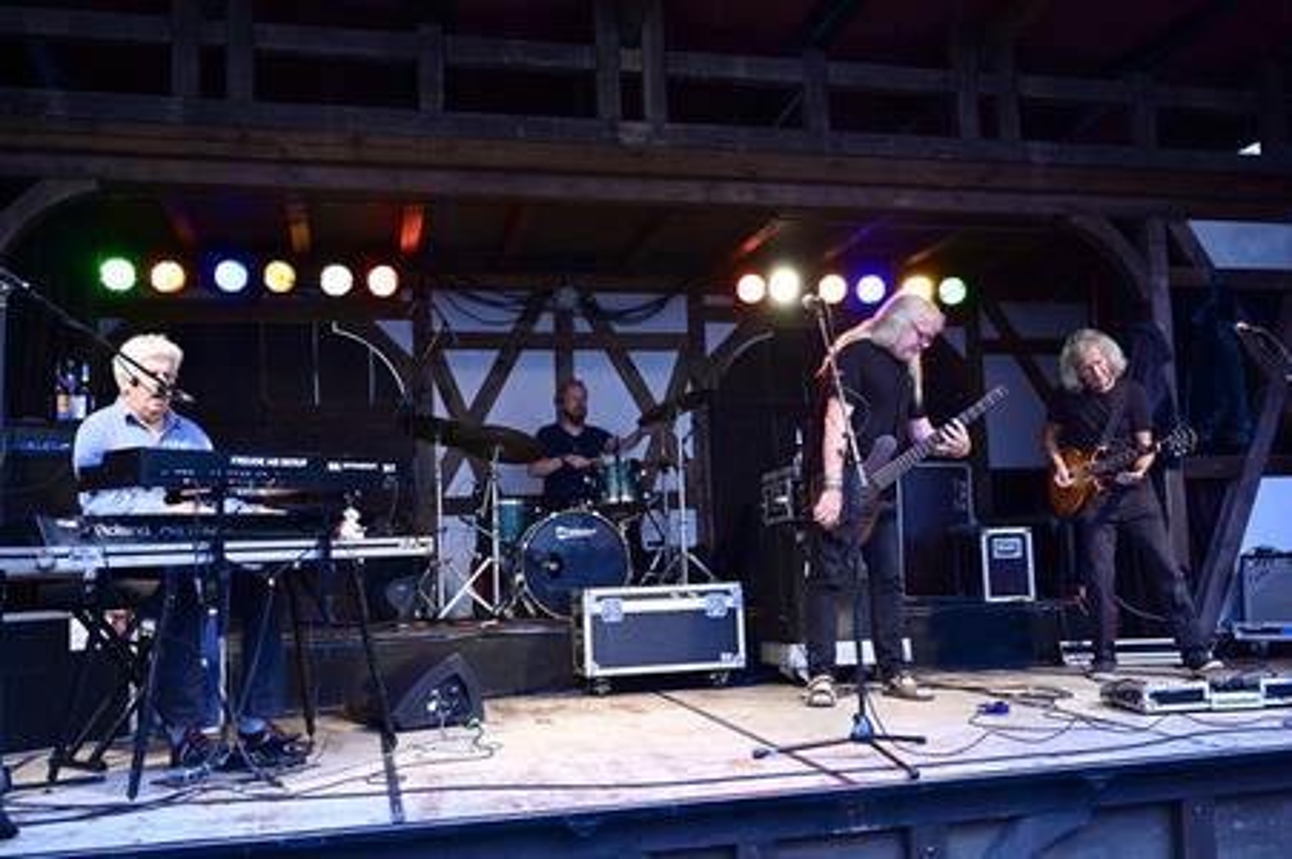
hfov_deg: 62.0
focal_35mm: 30
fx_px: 1076
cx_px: 646
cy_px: 430
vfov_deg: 43.5
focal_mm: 30
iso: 2000
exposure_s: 1/125
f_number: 3.5
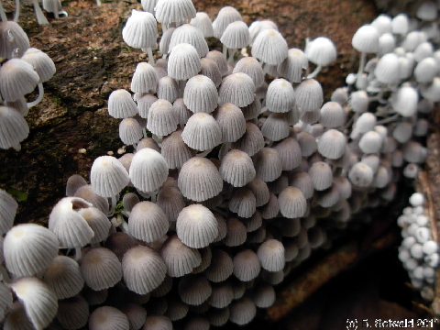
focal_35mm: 38
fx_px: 483
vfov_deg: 37.7
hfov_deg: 49.0
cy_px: 165
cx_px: 220
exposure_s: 1/26.9
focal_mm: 6.3
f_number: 2.9
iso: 79
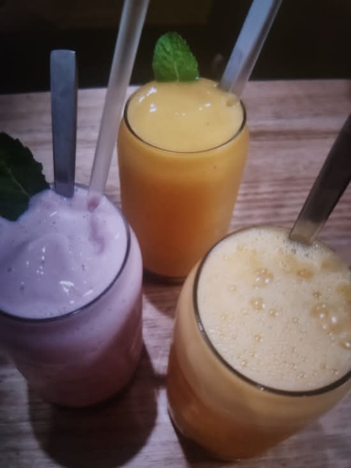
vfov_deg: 73.9
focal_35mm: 23
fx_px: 311
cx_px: 176
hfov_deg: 58.9
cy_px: 234
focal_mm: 5.4
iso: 160
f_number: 1.8
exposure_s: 1/54
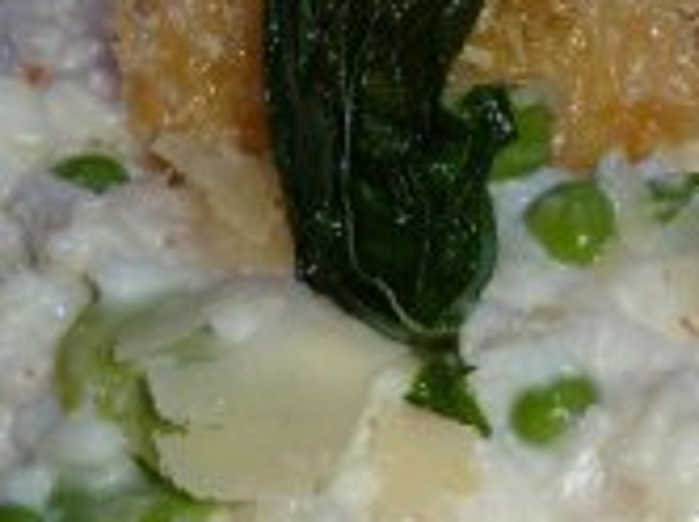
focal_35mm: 139
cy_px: 253
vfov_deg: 10.6
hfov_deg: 14.2
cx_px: 392
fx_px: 2803
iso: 100
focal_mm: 7.9
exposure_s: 1/30
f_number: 3.8
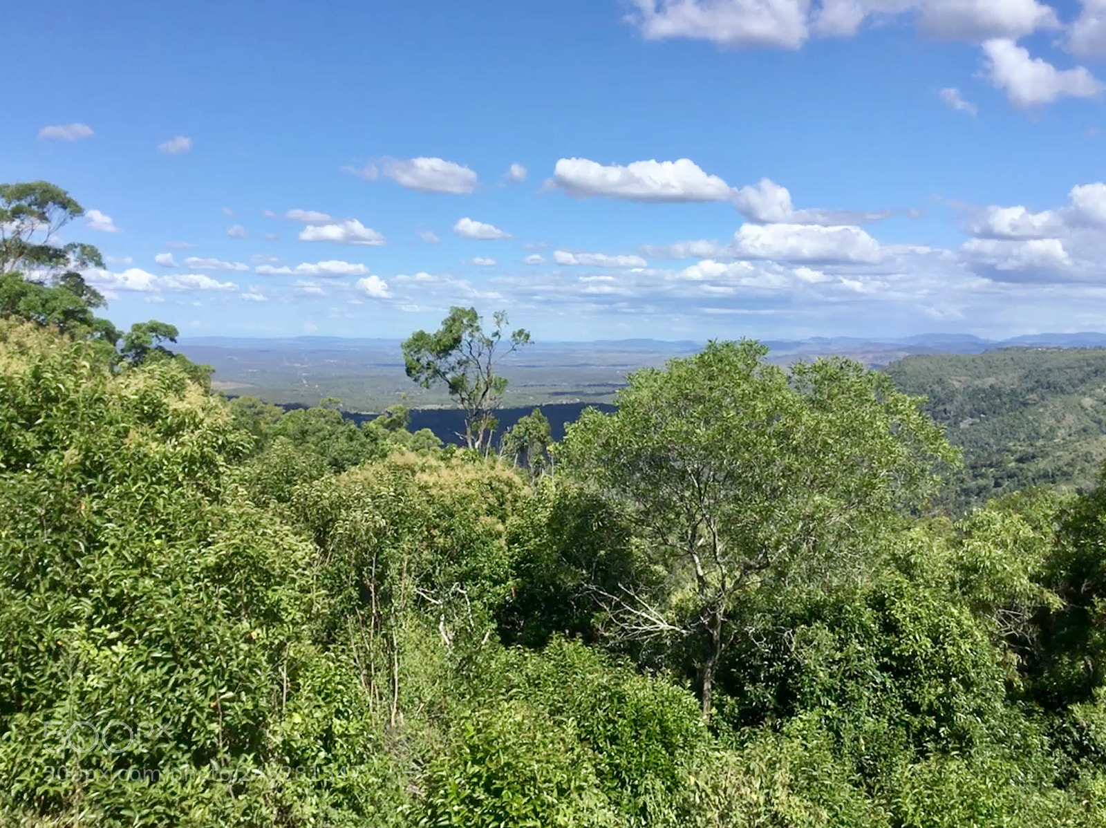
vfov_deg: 45.4
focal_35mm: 31
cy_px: 414
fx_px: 990
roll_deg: -0.8
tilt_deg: -4.6
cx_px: 553
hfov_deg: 58.4
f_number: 2.4
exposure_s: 1/1456
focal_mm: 3.3
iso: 25
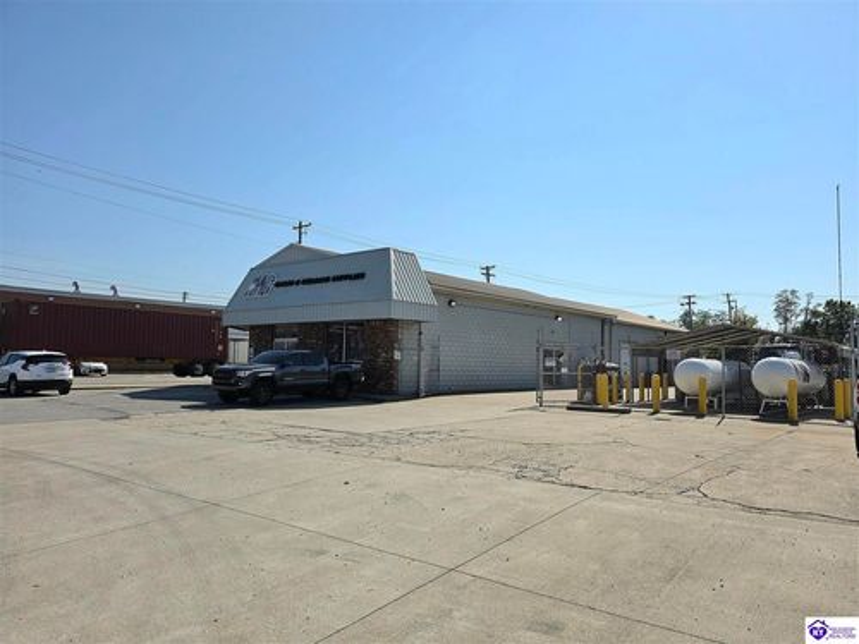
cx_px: 430
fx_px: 571
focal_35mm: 23
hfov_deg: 73.9
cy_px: 322
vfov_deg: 58.9
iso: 32
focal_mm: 6.5
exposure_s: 1/10000
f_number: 1.4
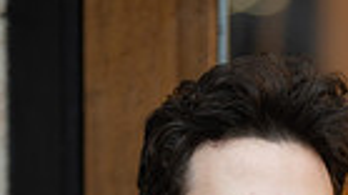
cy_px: 555
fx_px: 2656
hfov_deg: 7.5
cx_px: 230
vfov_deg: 4.1
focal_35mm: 288
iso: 500
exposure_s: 1/250
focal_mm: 85
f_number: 1.2
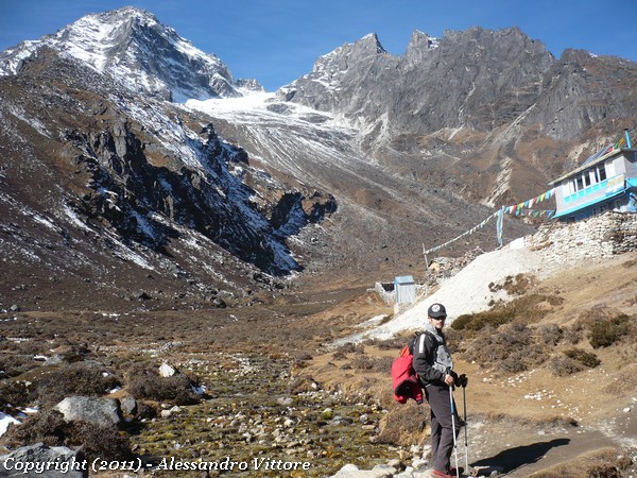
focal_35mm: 35
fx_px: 644
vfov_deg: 40.7
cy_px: 239
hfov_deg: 52.6
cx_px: 318
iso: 100
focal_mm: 5.8
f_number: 8
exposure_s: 1/160
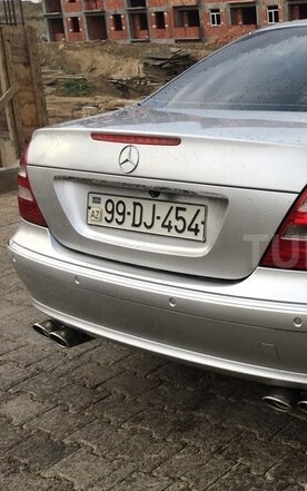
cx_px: 357
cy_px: 251
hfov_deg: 25.5
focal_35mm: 46
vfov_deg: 43.5
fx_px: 615
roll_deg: +0.4
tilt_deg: -17.1
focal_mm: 4.15
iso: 32
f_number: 2.2
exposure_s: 1/363
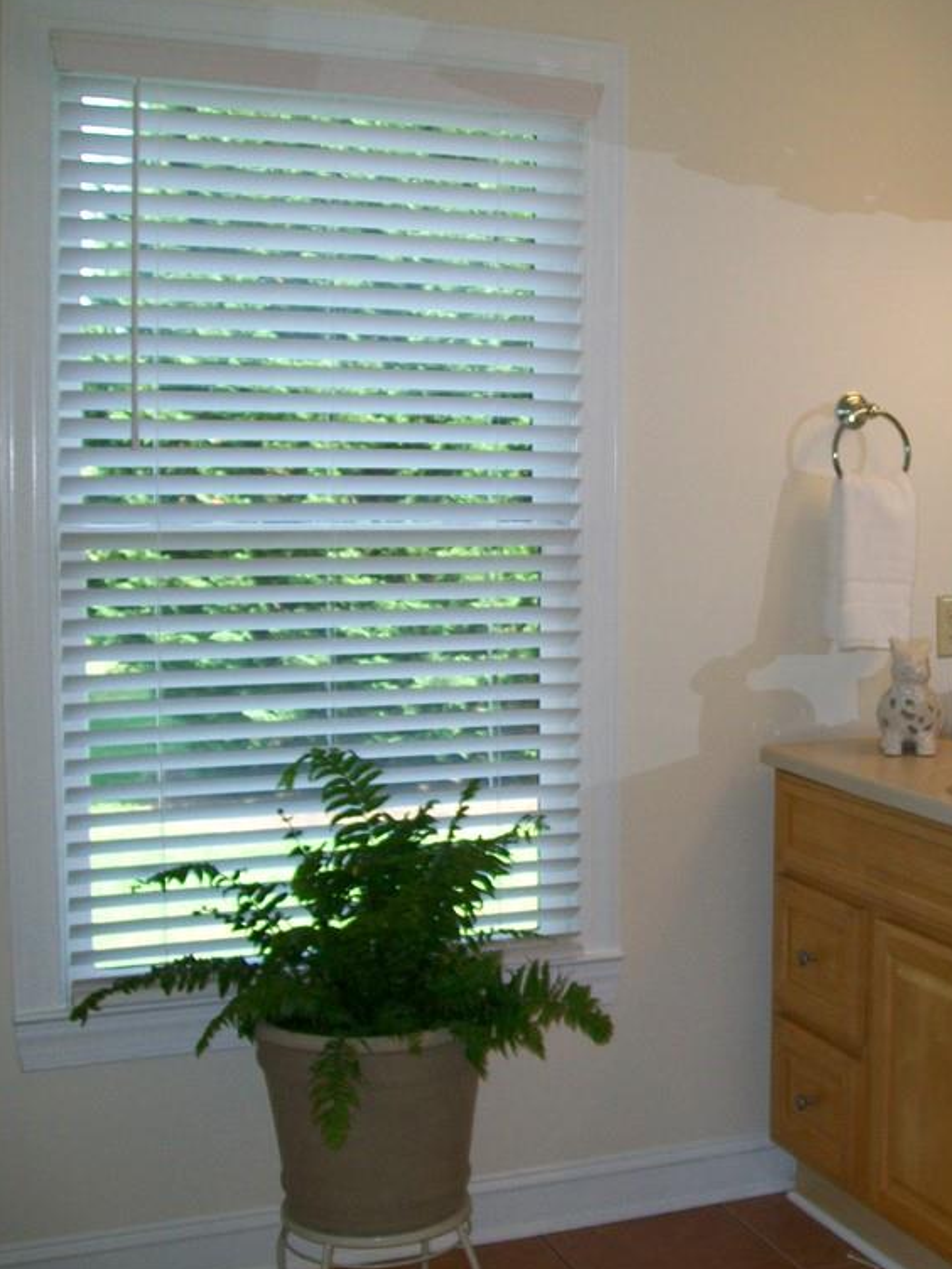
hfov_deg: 29.1
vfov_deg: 38.9
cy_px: 628
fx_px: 1797
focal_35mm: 49
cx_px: 753
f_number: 2.7
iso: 64
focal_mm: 6
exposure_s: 1/60
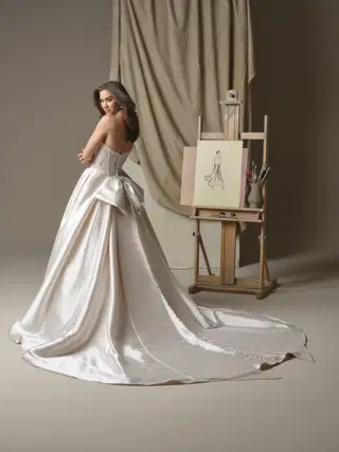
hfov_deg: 26.1
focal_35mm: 56
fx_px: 732
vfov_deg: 34.4
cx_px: 170
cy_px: 226
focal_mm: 70.4
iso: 500
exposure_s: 1/125
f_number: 10
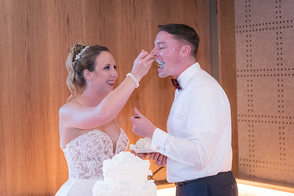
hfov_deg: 22.9
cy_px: 72
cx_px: 186
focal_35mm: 89
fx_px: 725
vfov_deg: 15.4
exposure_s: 1/100
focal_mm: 70
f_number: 2.8
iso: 4000
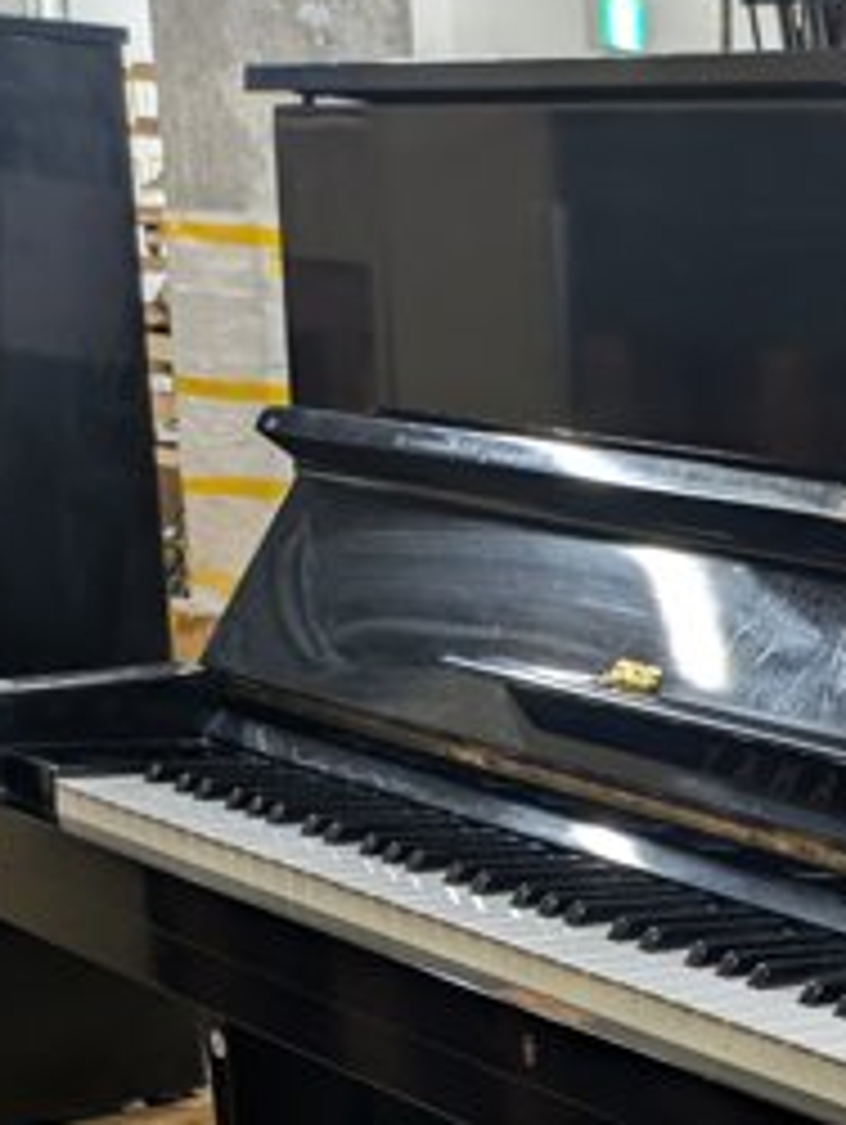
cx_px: 1159
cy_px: 1125
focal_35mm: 72
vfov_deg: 25.7
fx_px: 2342
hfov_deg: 18.7
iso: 183
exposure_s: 1/24
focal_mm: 5.43
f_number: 1.89
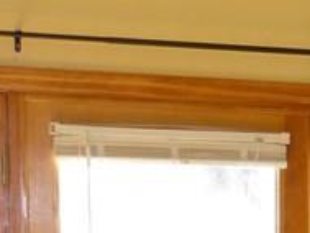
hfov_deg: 9.6
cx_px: 773
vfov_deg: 8.0
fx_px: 1604
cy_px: 420
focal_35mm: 179
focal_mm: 5.5
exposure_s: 1/30
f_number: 2.8
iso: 100
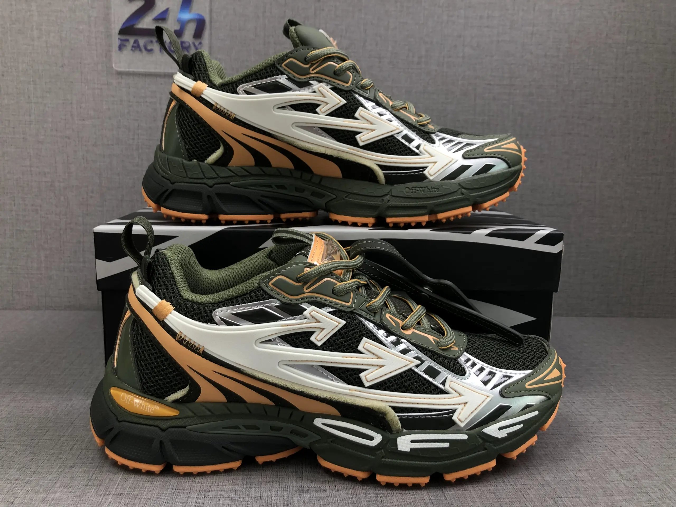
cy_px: 254
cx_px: 338
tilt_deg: -9.9
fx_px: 547
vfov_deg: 49.7
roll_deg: -1.3
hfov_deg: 63.4
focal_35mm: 28
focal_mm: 3.99
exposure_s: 1/33
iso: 25
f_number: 1.8
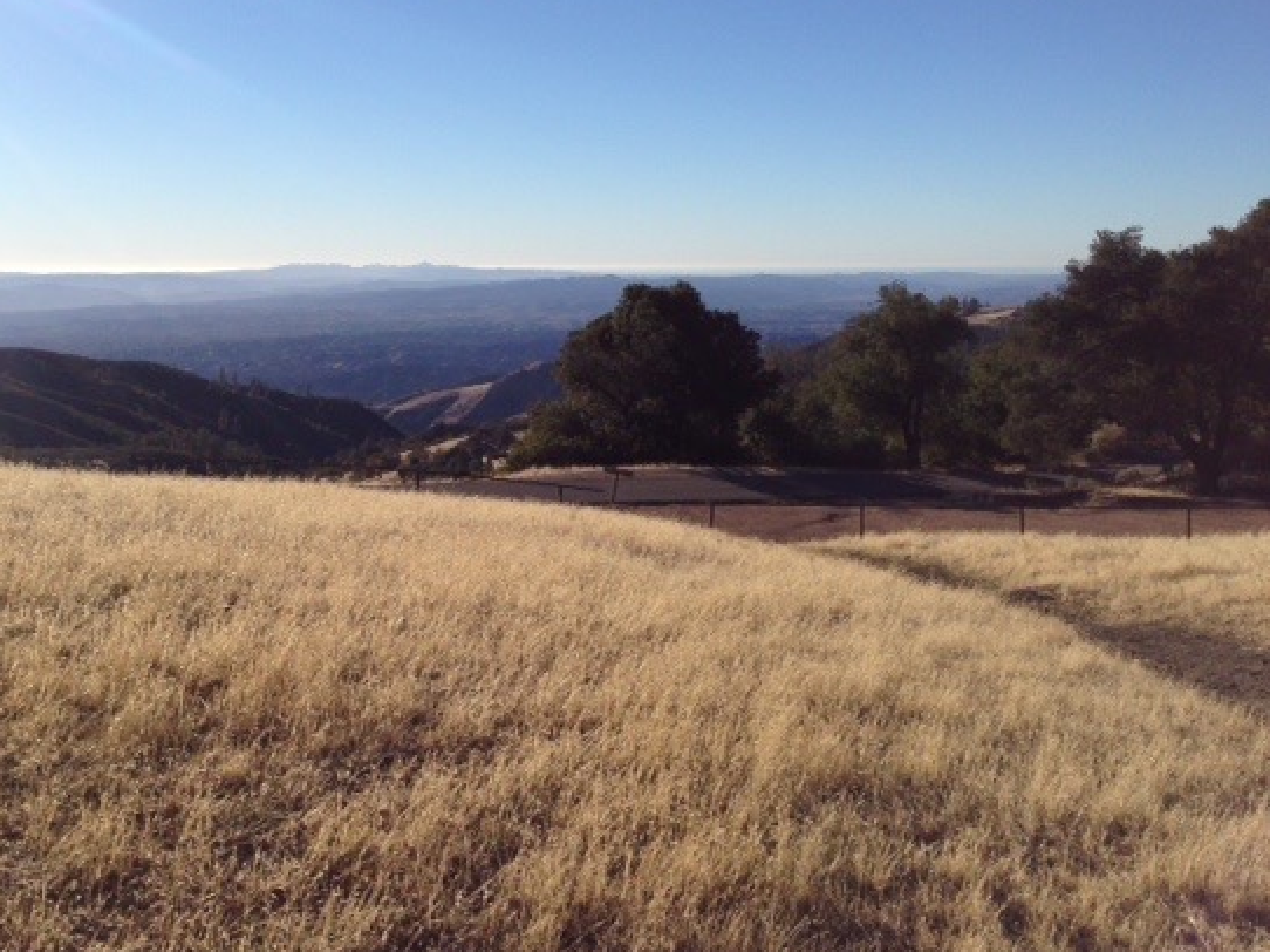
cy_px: 417
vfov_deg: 36.7
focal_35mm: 39
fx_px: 1430
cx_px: 523
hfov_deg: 47.7
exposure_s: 1/3195
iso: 50
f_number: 2.4
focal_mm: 4.12
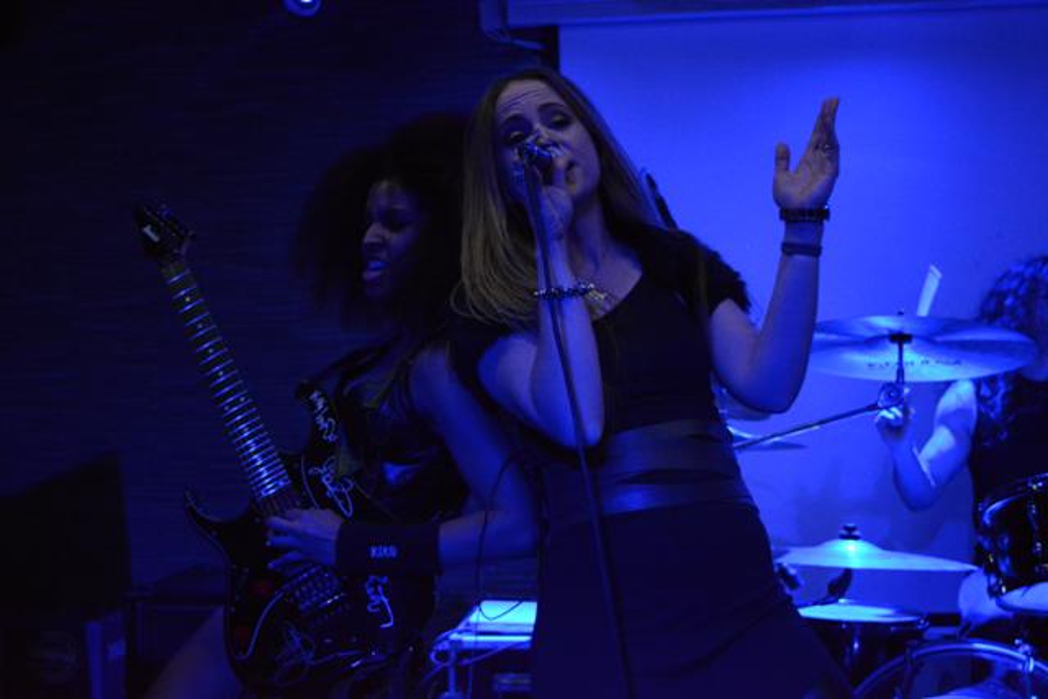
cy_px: 350
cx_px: 524
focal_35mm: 45
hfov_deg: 43.6
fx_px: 1310
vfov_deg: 29.9
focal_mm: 30
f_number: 4.2
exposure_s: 1/125
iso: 5000
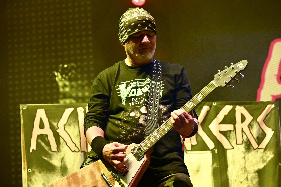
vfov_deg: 9.8
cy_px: 94
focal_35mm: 140
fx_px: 1089
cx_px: 140
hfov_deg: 14.7
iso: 6400
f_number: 5
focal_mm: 93
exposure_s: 1/500
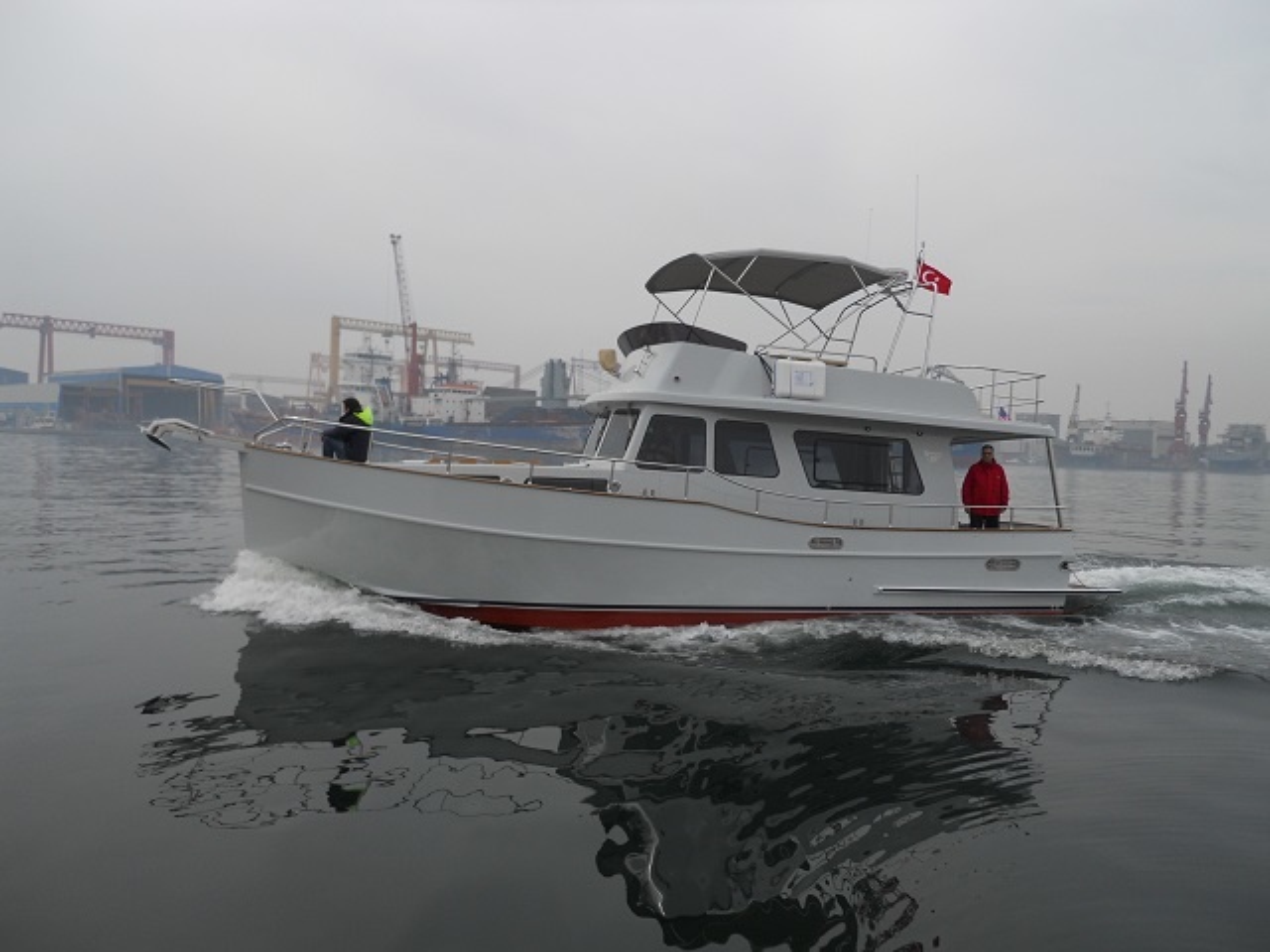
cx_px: 635
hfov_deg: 63.4
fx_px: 1027
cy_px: 476
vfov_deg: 49.7
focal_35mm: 28
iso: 80
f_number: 5.4
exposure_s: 1/400
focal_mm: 5
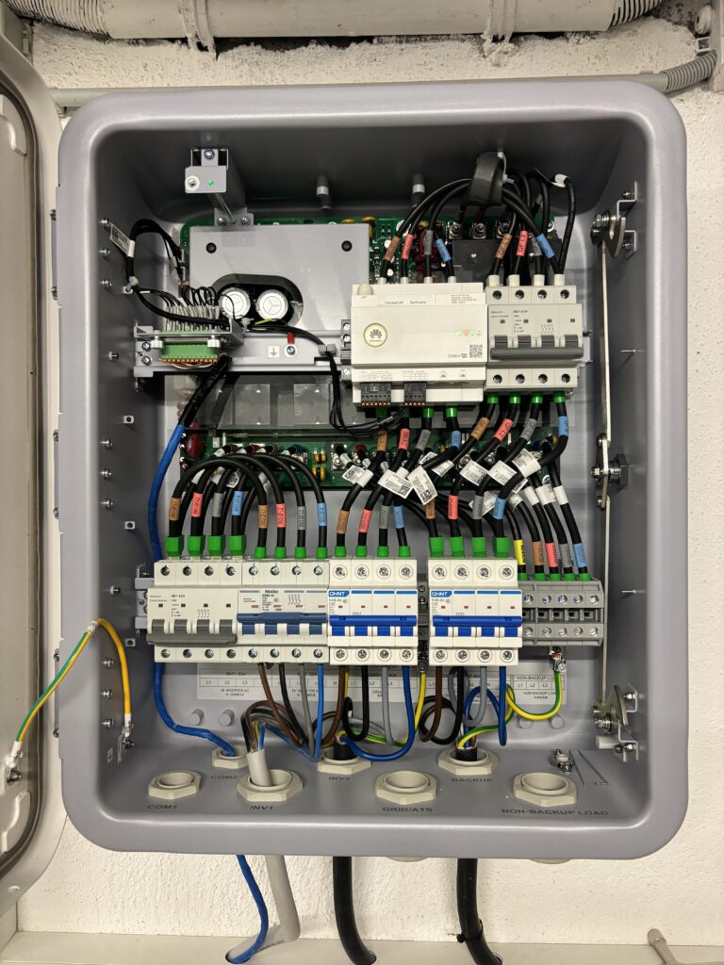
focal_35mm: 26
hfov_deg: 53.1
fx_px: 725
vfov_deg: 67.3
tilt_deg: -0.2
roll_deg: -0.6
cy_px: 482
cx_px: 362
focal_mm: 5.96
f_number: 1.6
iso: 320
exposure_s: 1/50
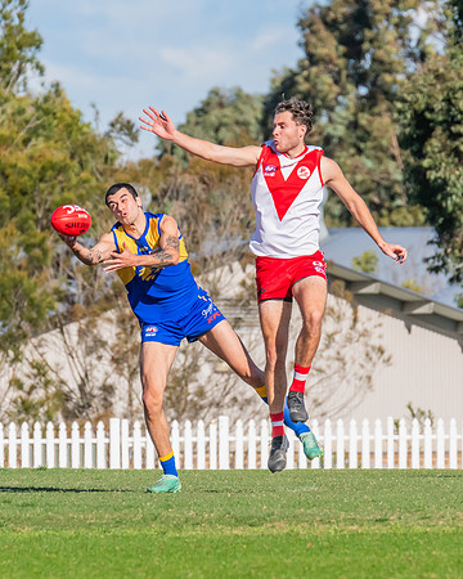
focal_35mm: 892
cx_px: 146
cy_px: 301
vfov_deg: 2.2
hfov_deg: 1.7
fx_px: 15279
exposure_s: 1/1250
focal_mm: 420
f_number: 13
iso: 800
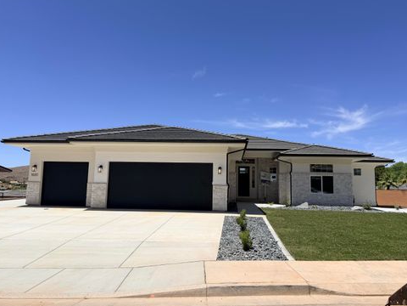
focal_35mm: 25
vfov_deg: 54.9
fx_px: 294
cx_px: 204
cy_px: 152
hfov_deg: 69.4
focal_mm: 6.76
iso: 80
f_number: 1.78
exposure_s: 1/7353
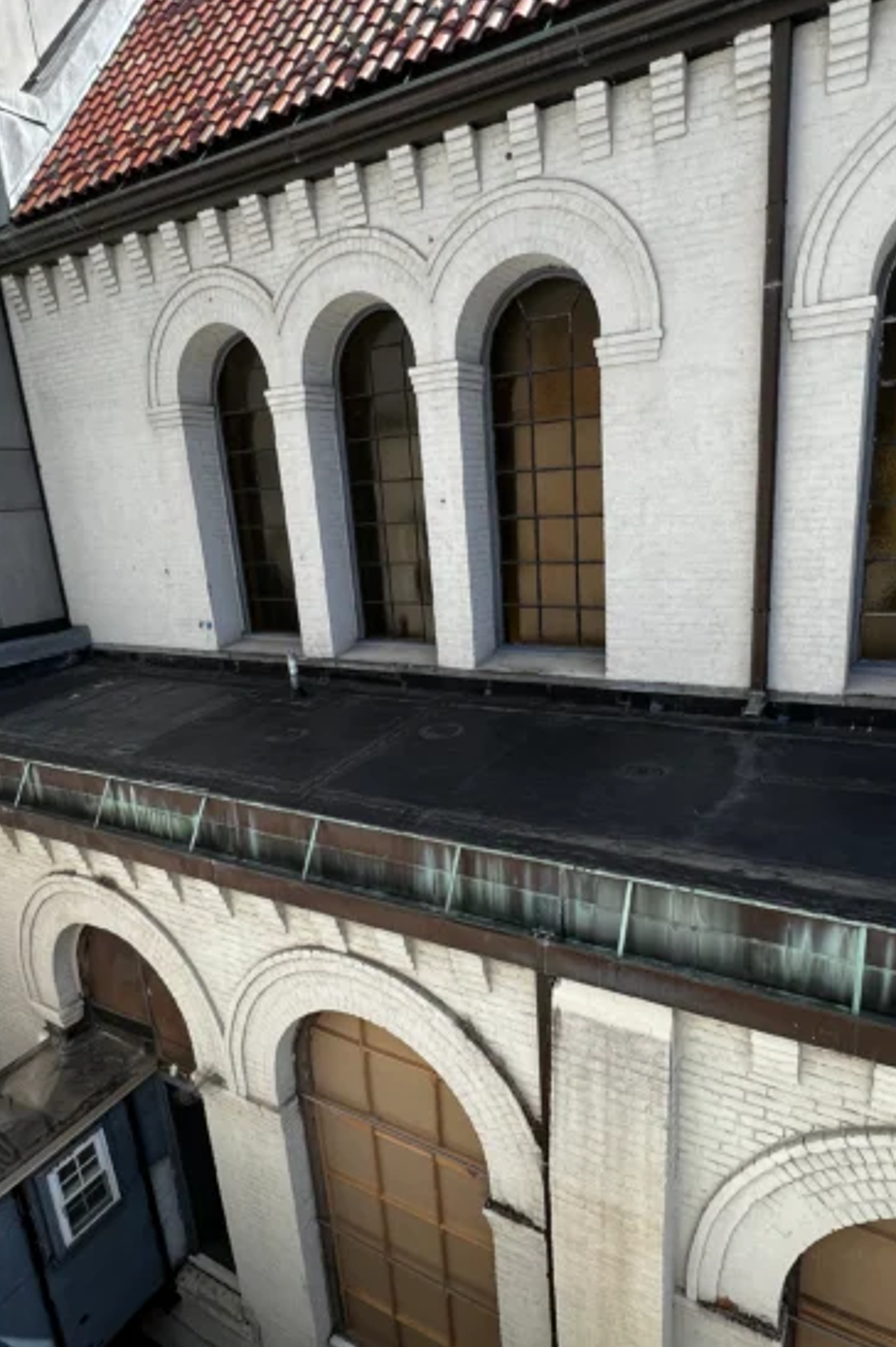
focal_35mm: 19
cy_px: 697
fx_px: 710
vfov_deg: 86.9
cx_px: 478
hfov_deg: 64.4
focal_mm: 1.57
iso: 32
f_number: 1.8
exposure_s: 1/382
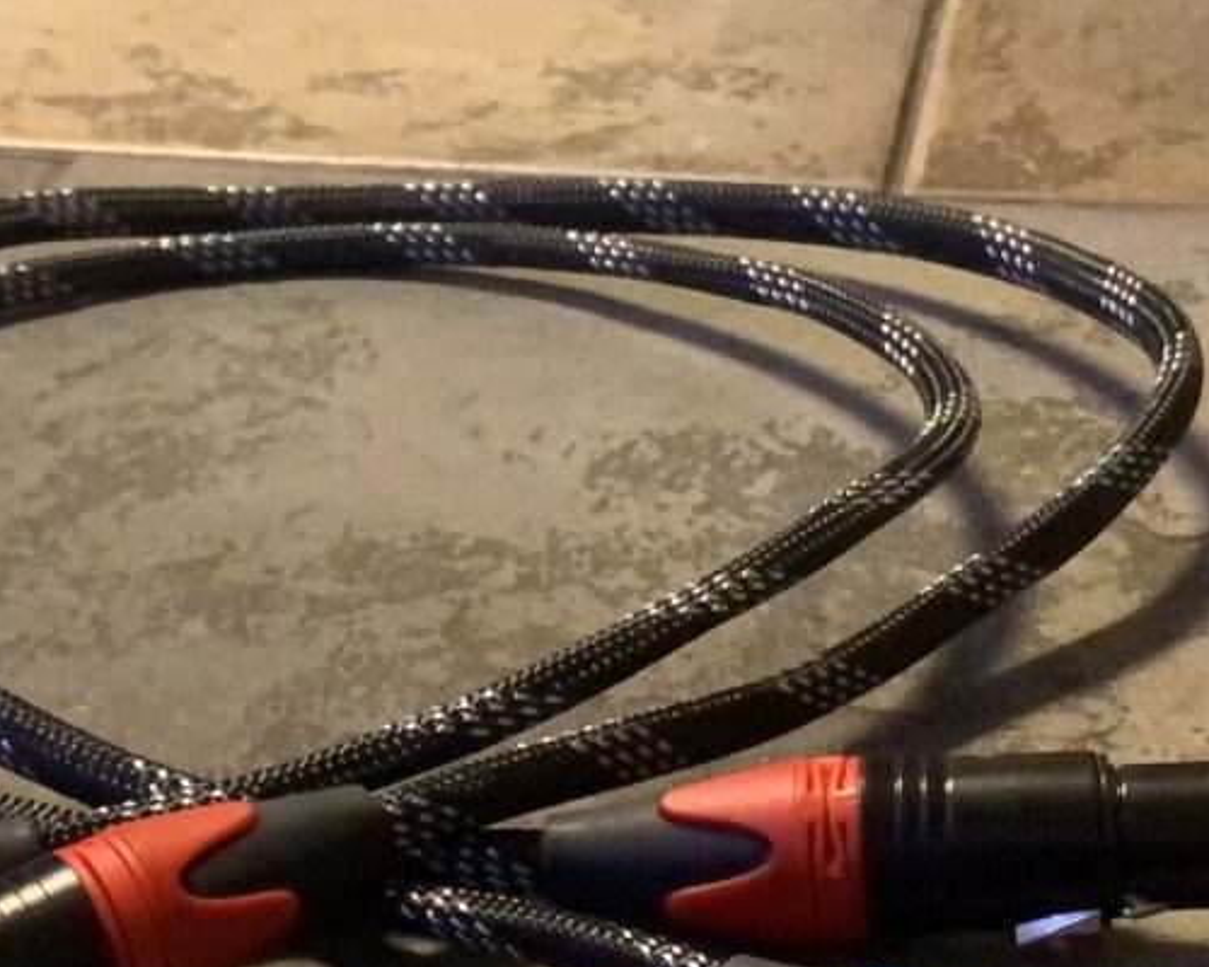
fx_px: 1861
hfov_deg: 35.9
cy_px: 803
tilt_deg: -30.8
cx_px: 479
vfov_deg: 28.4
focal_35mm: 52
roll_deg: +2.9
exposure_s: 1/33
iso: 250
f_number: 1.8
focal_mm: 4.25
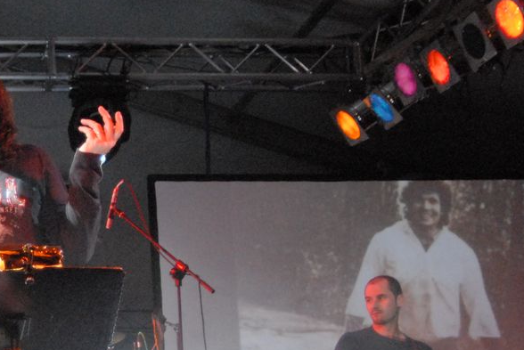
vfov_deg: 13.9
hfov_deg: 20.0
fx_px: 1427
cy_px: 269
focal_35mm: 98
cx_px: -25
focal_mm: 24
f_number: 3.5
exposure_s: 1/50
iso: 1600
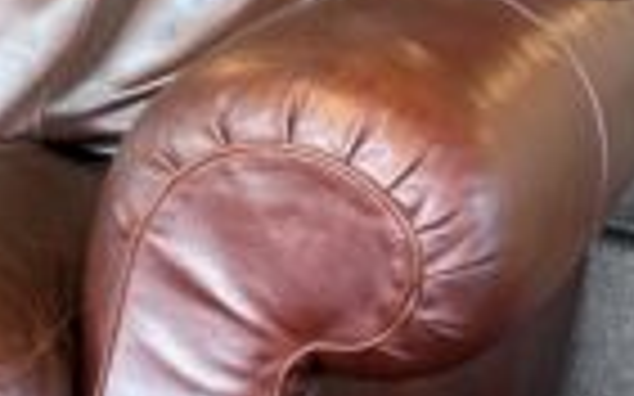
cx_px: -211
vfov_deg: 13.3
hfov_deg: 19.4
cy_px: 196
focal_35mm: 98
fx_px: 1693
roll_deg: +0.5
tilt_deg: -19.1
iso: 125
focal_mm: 5.96
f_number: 1.6
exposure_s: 1/60
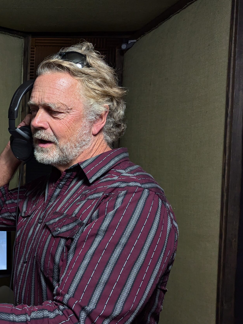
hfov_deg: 35.0
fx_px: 346
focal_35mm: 37
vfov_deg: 50.1
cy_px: 162
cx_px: -1
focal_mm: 6.81
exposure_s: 1/181
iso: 517
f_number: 1.85
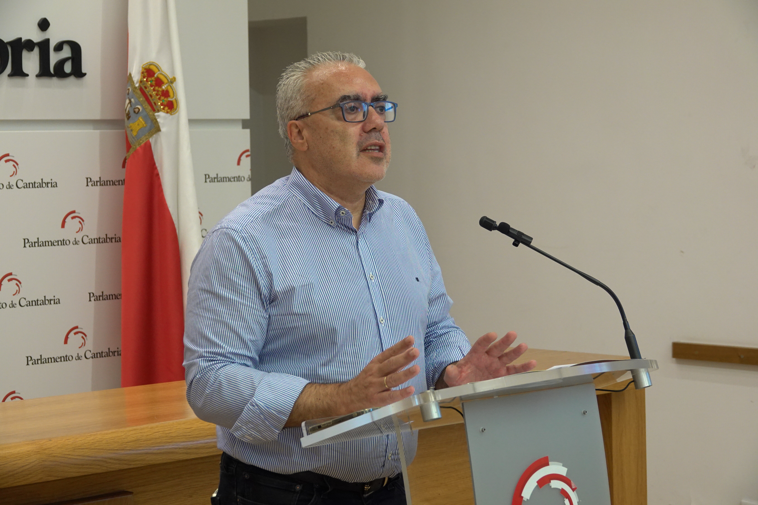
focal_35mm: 88
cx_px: 379
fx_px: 1853
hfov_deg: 23.1
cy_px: 252
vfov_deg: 15.5
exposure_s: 1/80
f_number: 3.5
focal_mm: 32.39
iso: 800
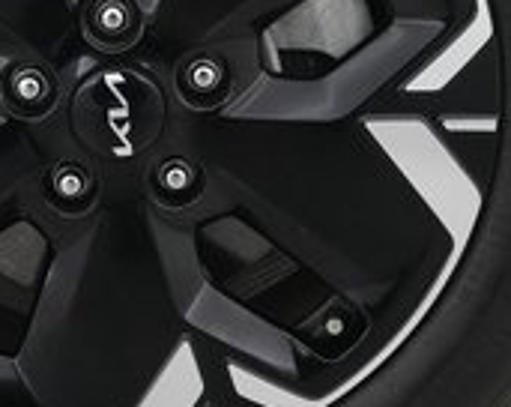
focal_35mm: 88
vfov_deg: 17.4
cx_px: 134
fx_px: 1328
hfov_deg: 21.6
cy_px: 147
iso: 5000
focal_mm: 25
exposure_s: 1/160
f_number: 4
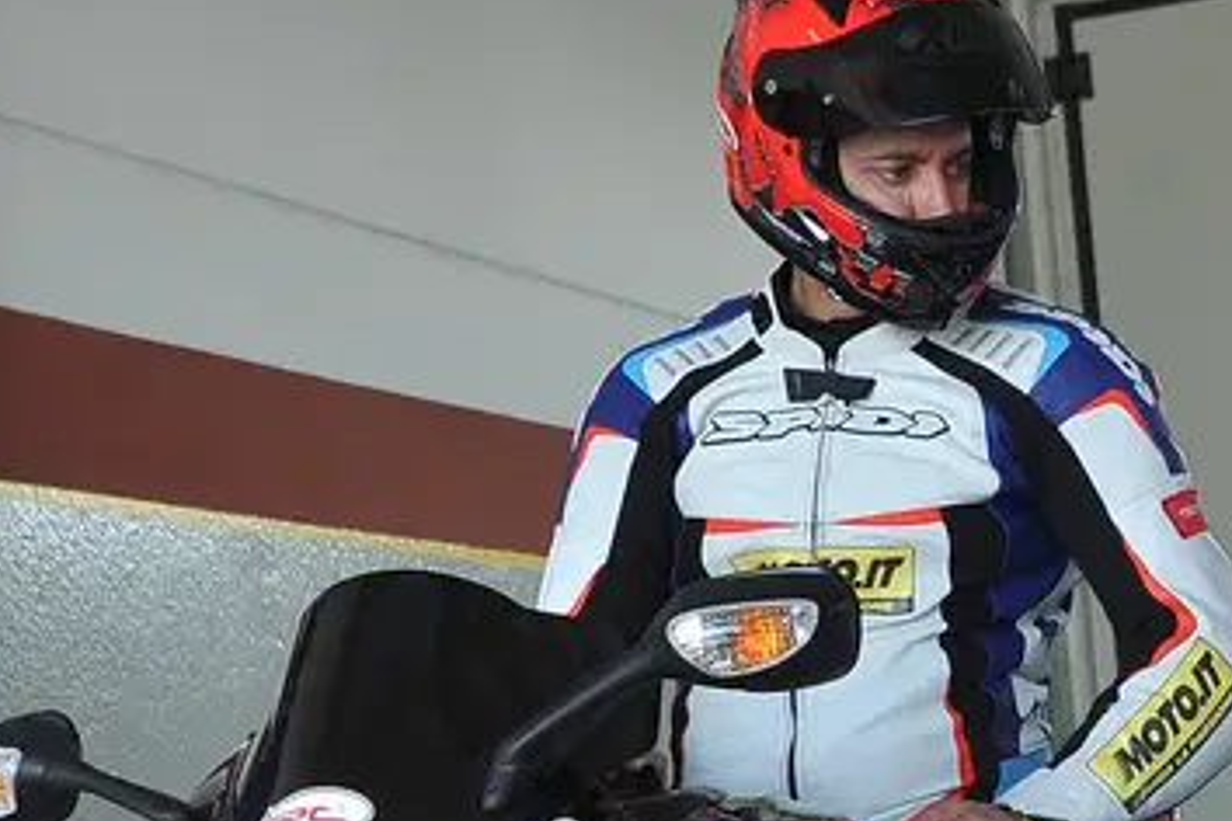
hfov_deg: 16.8
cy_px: 871
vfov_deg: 11.1
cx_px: 679
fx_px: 4175
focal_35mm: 122
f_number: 5.6
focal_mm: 36
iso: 500
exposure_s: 1/60
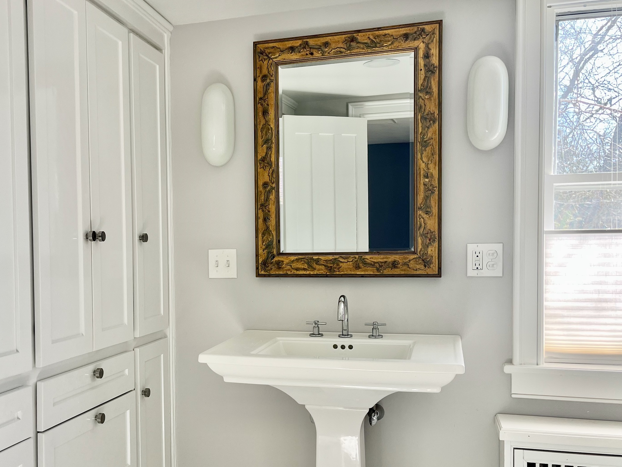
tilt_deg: -2.3
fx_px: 683
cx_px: 211
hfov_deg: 48.2
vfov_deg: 37.6
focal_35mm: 38
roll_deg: +2.0
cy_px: 274
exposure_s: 1/248
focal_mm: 5.1
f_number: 1.6
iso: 50
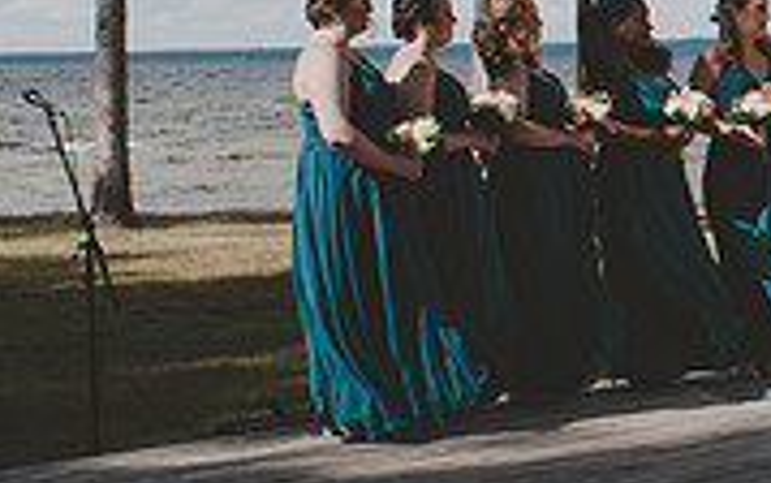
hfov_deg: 15.7
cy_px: 122
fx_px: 2606
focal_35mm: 124
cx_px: 1103
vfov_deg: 10.6
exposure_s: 1/400
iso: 200
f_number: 10
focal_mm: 25
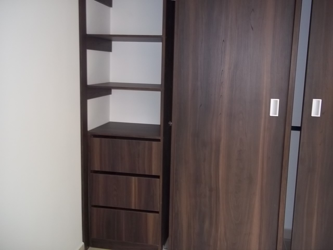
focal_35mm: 36
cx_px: 166
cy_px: 125
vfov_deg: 39.7
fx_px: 346
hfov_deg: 51.4
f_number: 3.1
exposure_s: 1/30
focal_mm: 6.5
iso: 160
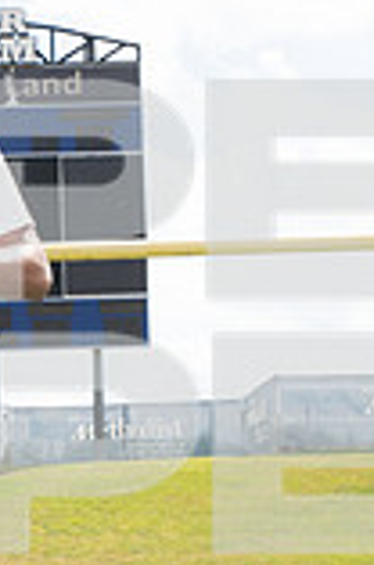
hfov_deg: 11.6
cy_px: 446
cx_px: -79
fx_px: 1800
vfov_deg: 17.7
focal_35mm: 115
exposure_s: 1/320
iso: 125
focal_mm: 40
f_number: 7.1
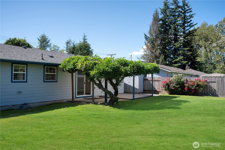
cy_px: 75
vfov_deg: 43.5
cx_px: 112
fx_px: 187
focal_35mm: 30
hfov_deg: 62.0
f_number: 14
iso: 1600
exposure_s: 1/800
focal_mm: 30
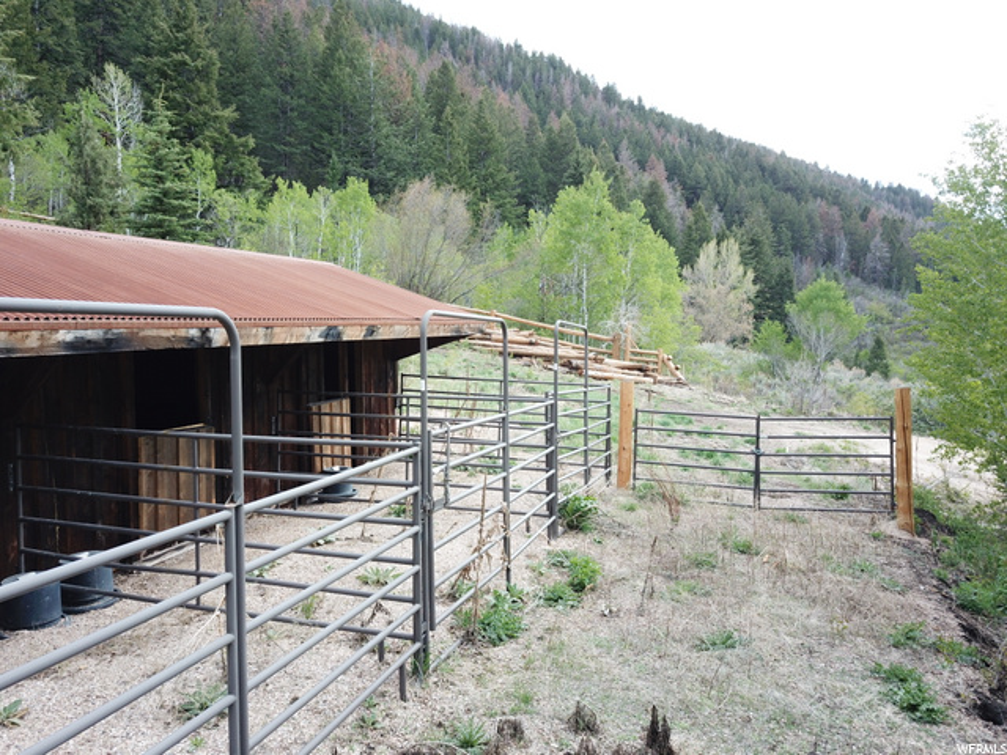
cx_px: 504
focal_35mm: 26
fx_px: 756
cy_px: 378
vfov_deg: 53.1
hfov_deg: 67.3
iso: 100
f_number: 2.2
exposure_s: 1/196
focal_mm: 4.7
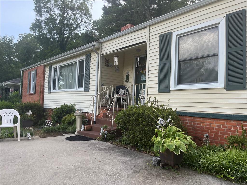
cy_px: 92
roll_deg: -2.1
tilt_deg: +2.4
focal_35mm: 26
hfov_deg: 67.3
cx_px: 124
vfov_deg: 53.1
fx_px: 186
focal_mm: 5.1
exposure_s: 1/353
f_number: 1.6
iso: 50
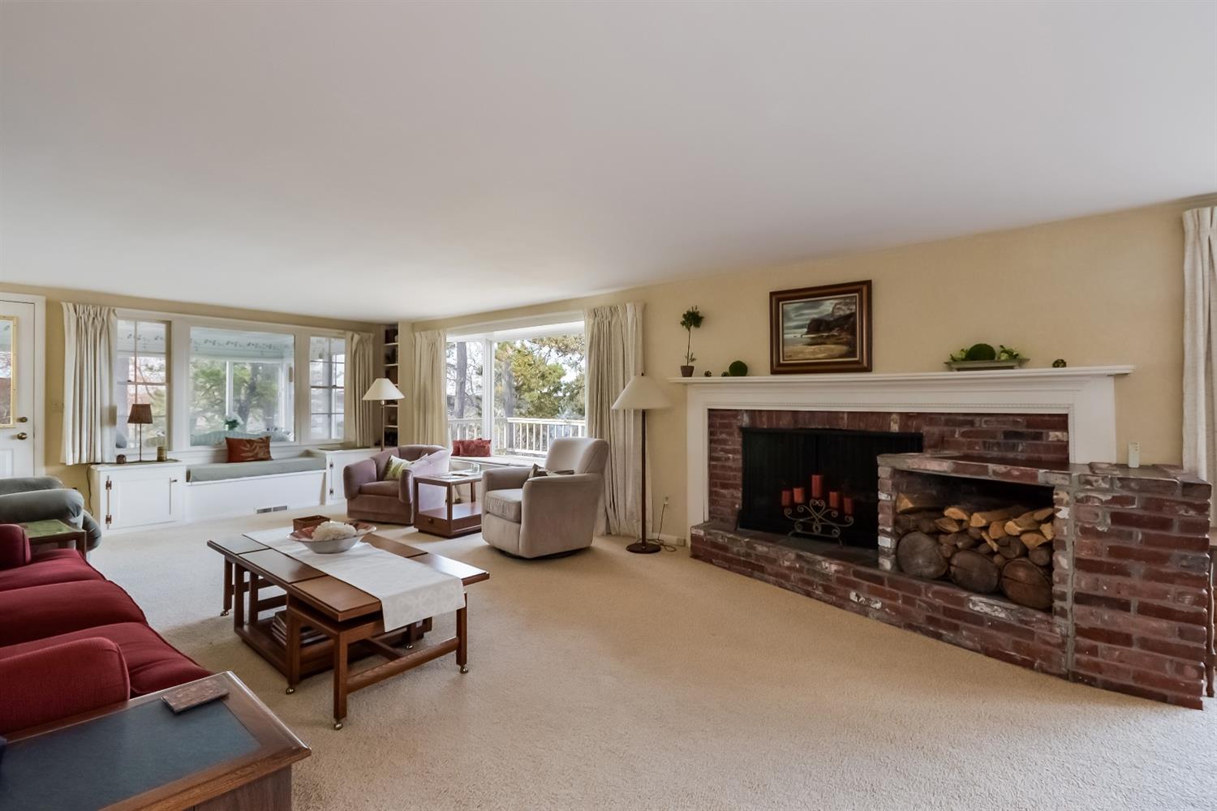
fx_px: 507
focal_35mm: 15
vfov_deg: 77.3
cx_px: 608
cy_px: 406
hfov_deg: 100.4
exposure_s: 1/8
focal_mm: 10
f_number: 8
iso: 200
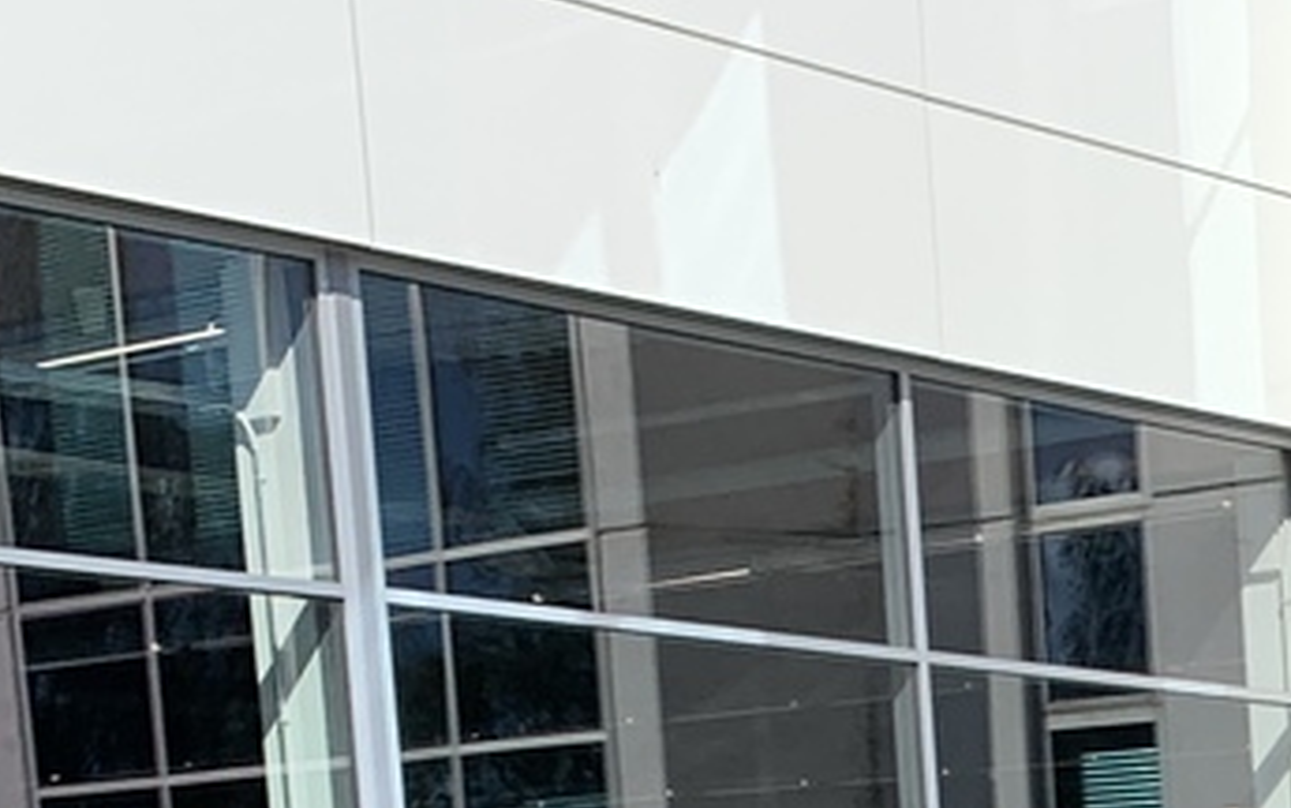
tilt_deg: -8.3
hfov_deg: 16.6
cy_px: 1867
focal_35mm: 115
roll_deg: +2.5
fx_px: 4048
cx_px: 1897
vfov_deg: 10.1
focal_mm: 4.25
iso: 25
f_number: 1.8
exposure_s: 1/2421
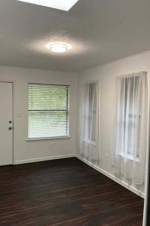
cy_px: 115
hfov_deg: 42.3
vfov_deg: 60.3
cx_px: 71
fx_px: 194
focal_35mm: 31
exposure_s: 1/60
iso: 125
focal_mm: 3
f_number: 1.8
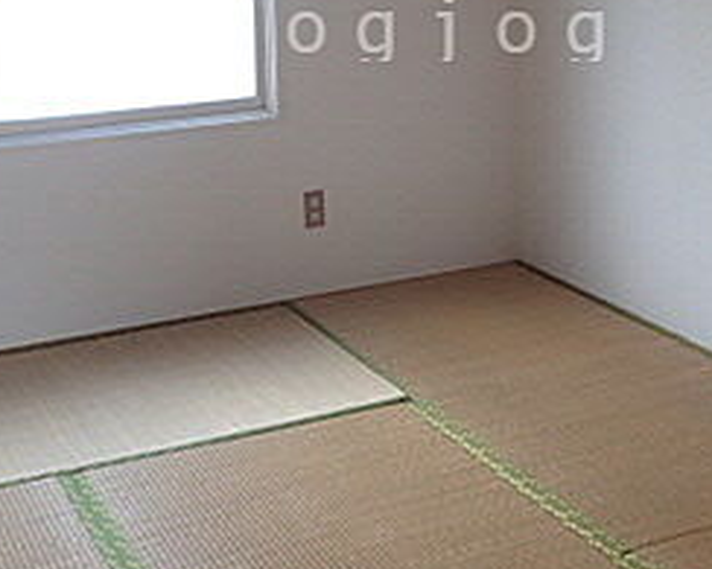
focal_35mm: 64
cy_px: 26
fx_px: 1348
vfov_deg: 23.0
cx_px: 420
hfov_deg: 29.5
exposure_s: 1/60
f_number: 2
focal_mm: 4.5
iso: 125
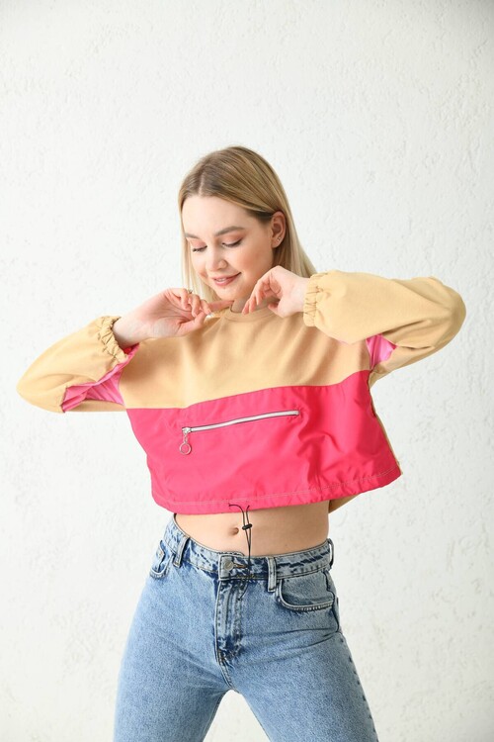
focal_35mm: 70
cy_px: 371
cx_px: 247
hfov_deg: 19.5
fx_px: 1441
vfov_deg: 28.8
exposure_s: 1/160
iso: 100
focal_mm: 70
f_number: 5.6
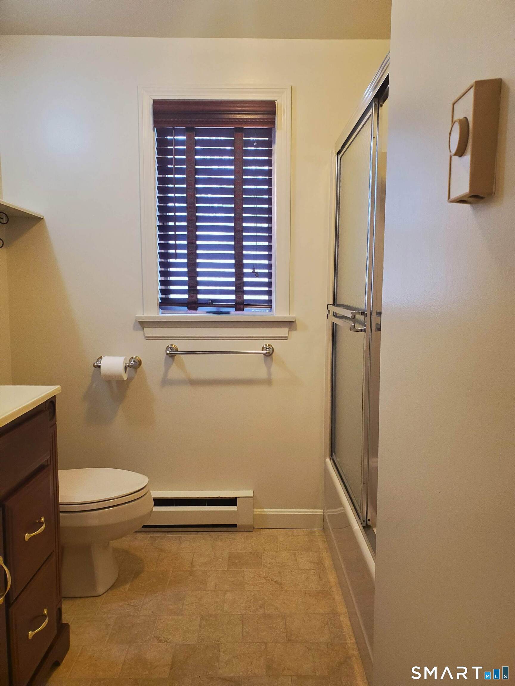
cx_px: 258
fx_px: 516
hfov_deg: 53.1
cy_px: 343
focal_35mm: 26
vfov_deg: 67.3
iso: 200
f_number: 2.4
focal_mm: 4.3
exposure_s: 1/40
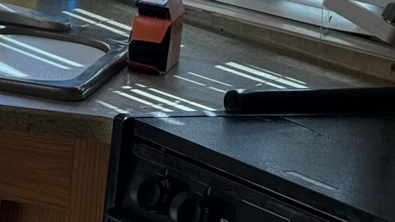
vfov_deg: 6.1
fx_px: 2021
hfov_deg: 10.7
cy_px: -280
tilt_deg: -1.6
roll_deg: -4.6
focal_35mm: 193
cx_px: -226
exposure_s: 1/216
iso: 50
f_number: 1.78
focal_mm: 6.76
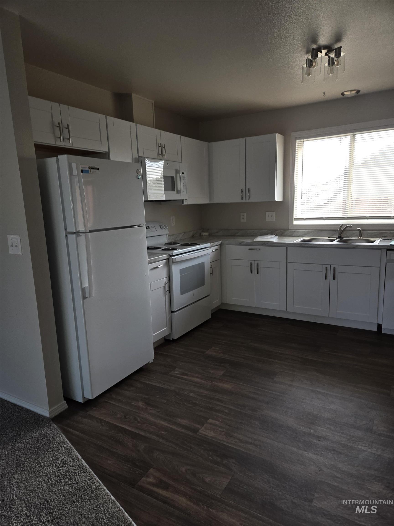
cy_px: 263
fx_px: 349
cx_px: 197
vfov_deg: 73.9
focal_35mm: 23
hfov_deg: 58.9
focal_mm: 5.4
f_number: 1.8
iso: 50
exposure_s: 1/120
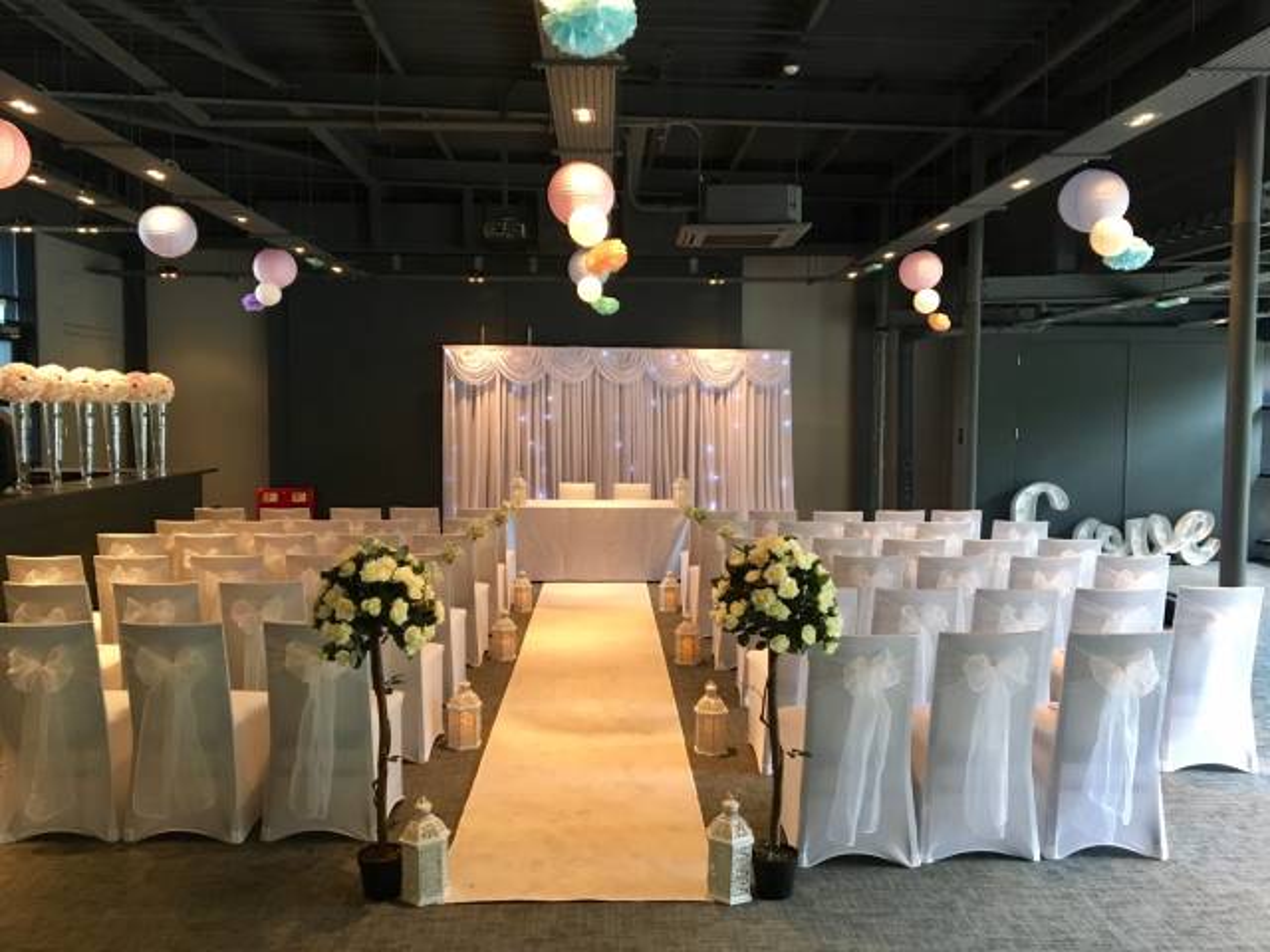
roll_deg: -0.6
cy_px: 476
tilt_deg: -4.8
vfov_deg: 48.2
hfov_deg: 61.7
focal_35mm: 29
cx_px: 635
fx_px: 1064
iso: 250
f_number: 2.2
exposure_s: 1/33
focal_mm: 4.15
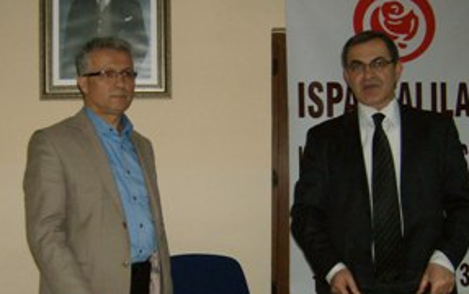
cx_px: 181
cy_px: 168
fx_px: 755
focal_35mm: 59
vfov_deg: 22.0
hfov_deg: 34.4
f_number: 2.8
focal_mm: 6
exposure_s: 1/60
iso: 200
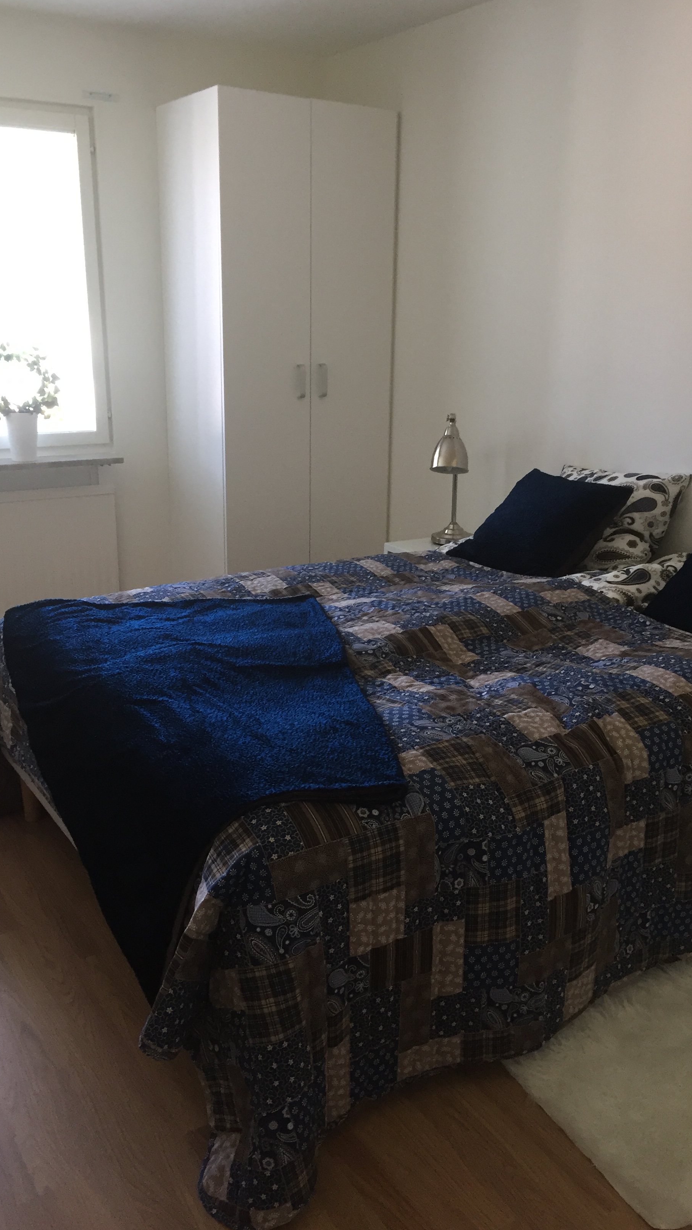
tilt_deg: -16.6
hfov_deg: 36.6
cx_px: 385
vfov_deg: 61.0
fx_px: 1044
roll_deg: -1.0
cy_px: 613
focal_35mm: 32
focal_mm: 4.15
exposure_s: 1/33
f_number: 2.2
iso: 100
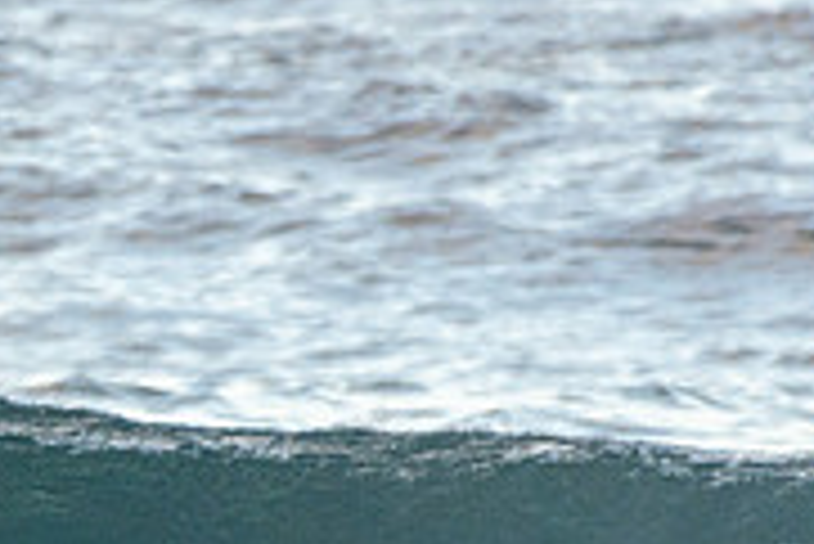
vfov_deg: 0.6
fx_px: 52114
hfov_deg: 0.9
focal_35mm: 2303
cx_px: -81
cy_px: 812
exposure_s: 1/1000
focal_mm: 480
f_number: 5.6
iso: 640
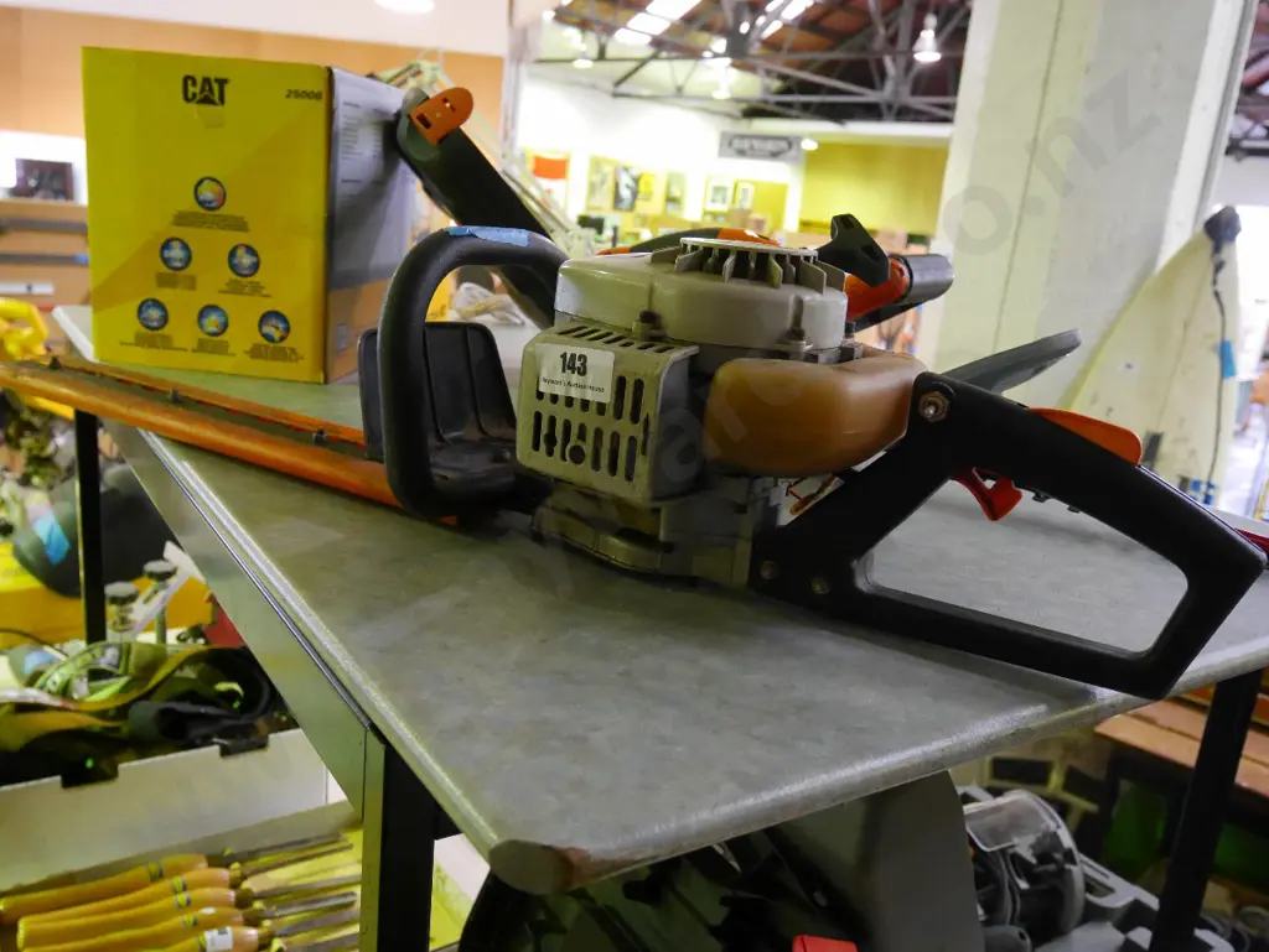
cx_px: 634
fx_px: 1100
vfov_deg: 46.8
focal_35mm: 30
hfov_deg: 59.9
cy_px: 476
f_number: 4
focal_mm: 15
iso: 3200
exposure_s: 1/30
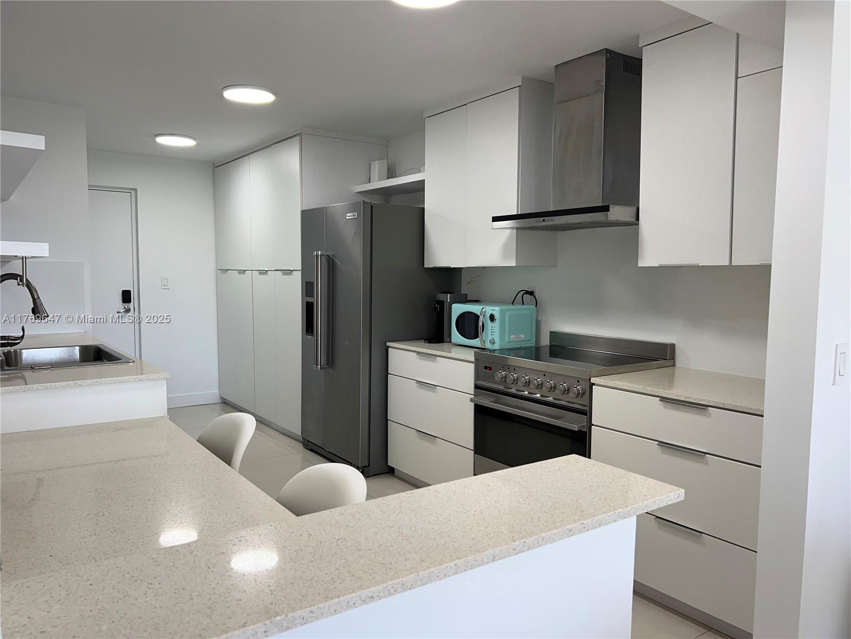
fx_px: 639
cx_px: 426
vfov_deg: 53.1
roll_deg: -0.3
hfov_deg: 67.3
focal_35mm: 26
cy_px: 320
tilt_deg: -4.7
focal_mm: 5.7
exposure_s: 1/120
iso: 50
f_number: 1.5
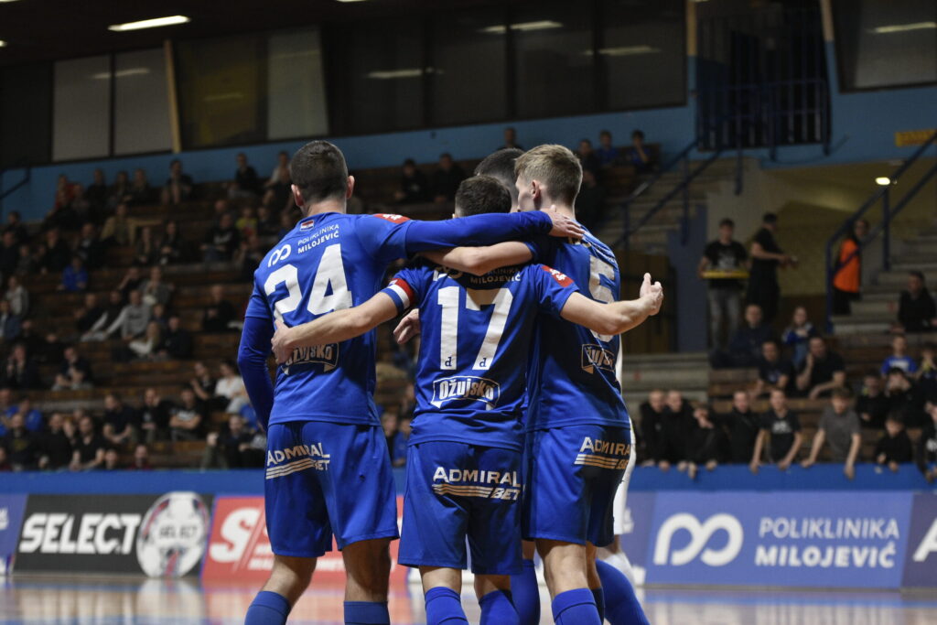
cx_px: 468
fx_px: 2733
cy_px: 312
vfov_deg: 13.0
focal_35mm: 105
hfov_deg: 19.5
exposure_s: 1/1000
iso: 1600
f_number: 2.8
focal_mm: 70
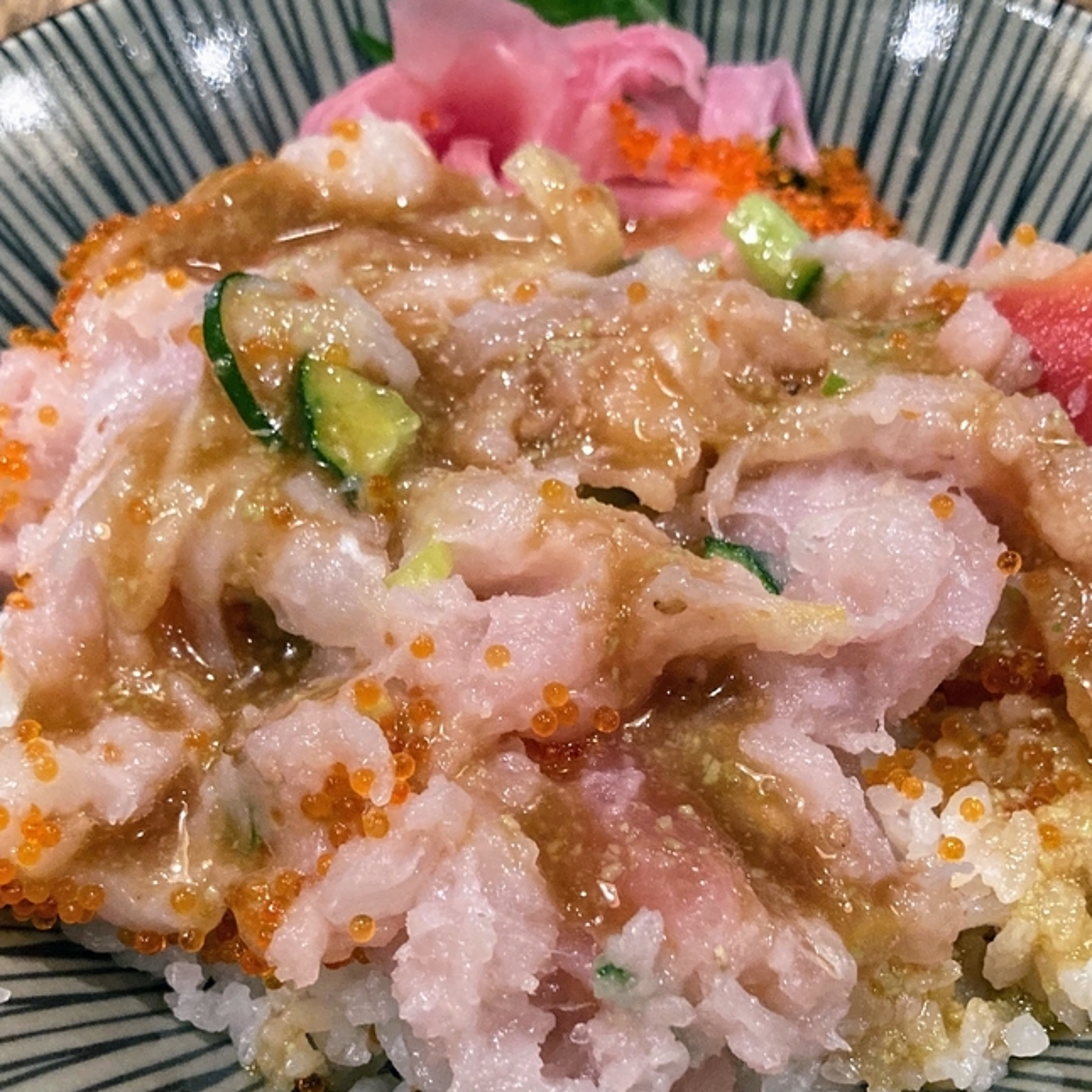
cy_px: 619
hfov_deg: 36.8
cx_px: 576
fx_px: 1642
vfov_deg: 36.7
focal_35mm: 46
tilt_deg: -49.9
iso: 320
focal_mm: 3.99
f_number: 1.8
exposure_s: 1/50
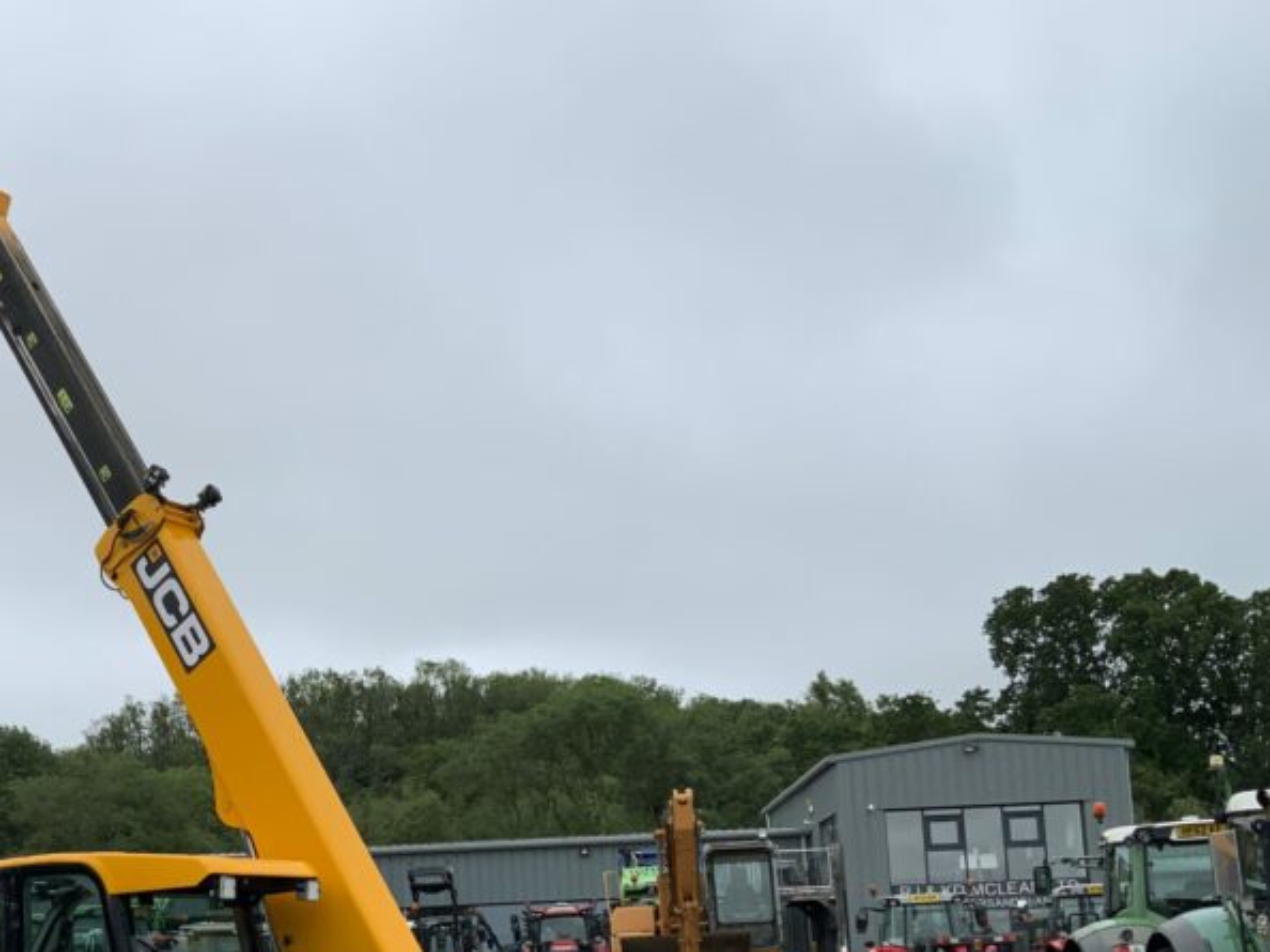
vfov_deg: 28.4
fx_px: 1834
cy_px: 770
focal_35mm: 50
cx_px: 325
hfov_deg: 37.3
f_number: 1.8
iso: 16
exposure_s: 1/1912
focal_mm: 3
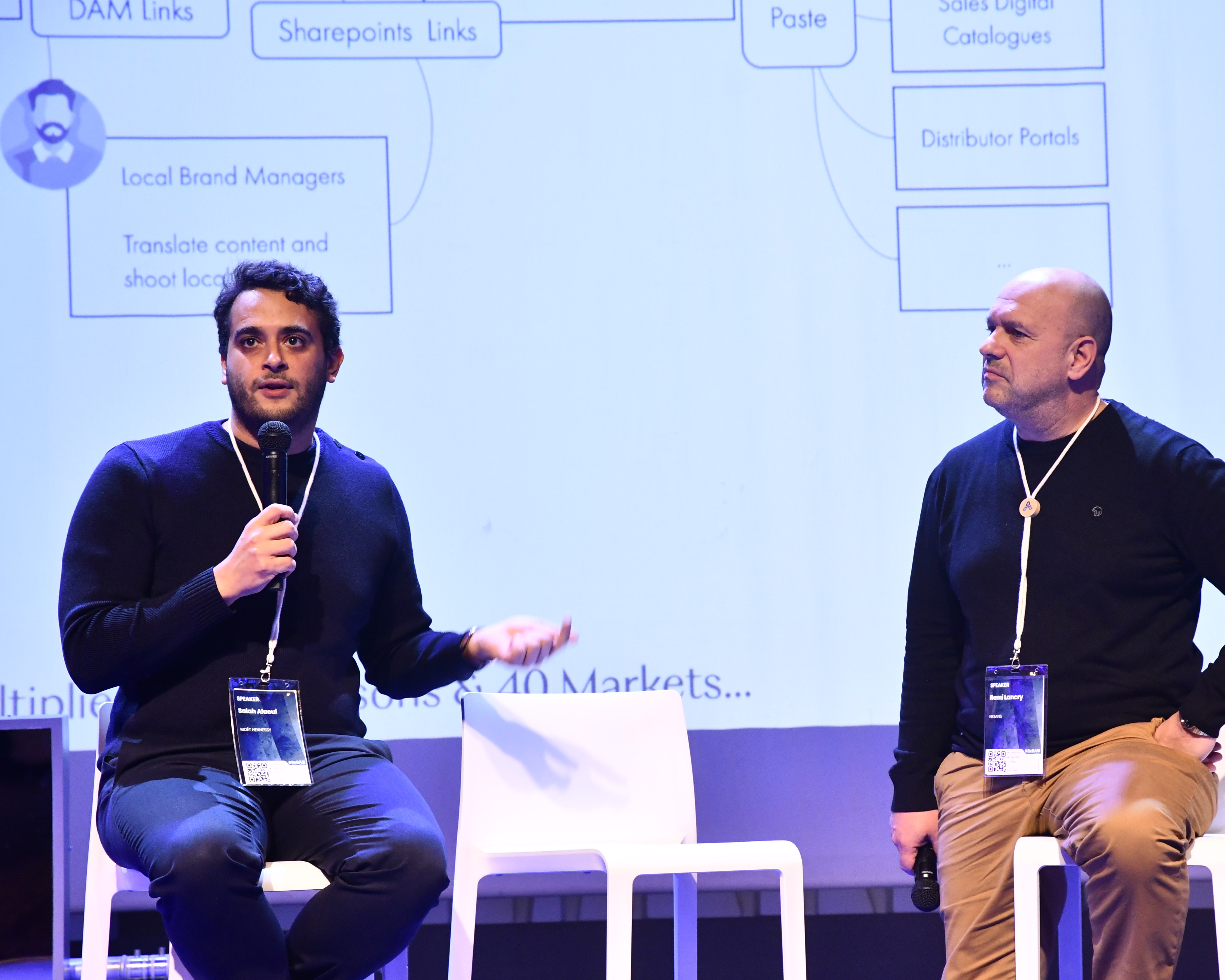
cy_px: 490
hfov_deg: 17.1
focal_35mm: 112
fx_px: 4061
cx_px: 711
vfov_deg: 13.8
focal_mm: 66
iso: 2000
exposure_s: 1/60
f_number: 5.6
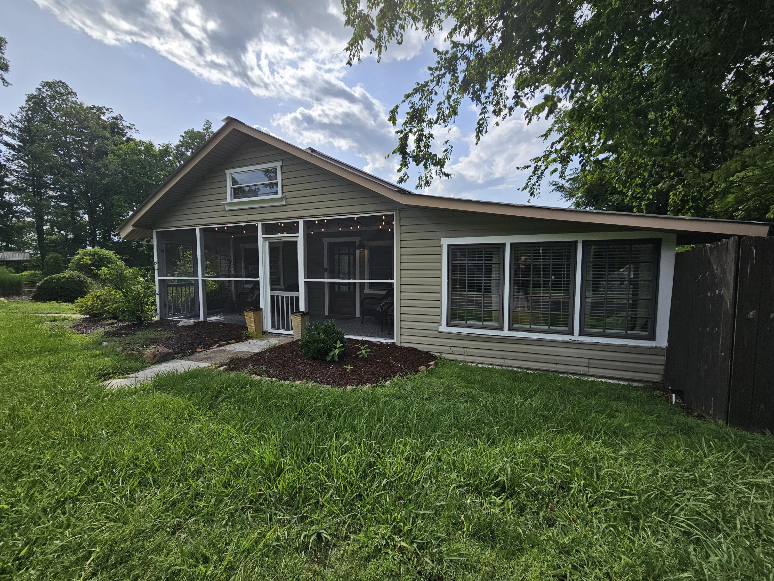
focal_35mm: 13
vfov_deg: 89.9
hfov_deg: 106.2
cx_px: 387
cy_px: 290
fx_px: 291
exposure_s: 1/2456
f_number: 2.2
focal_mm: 2.2
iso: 50
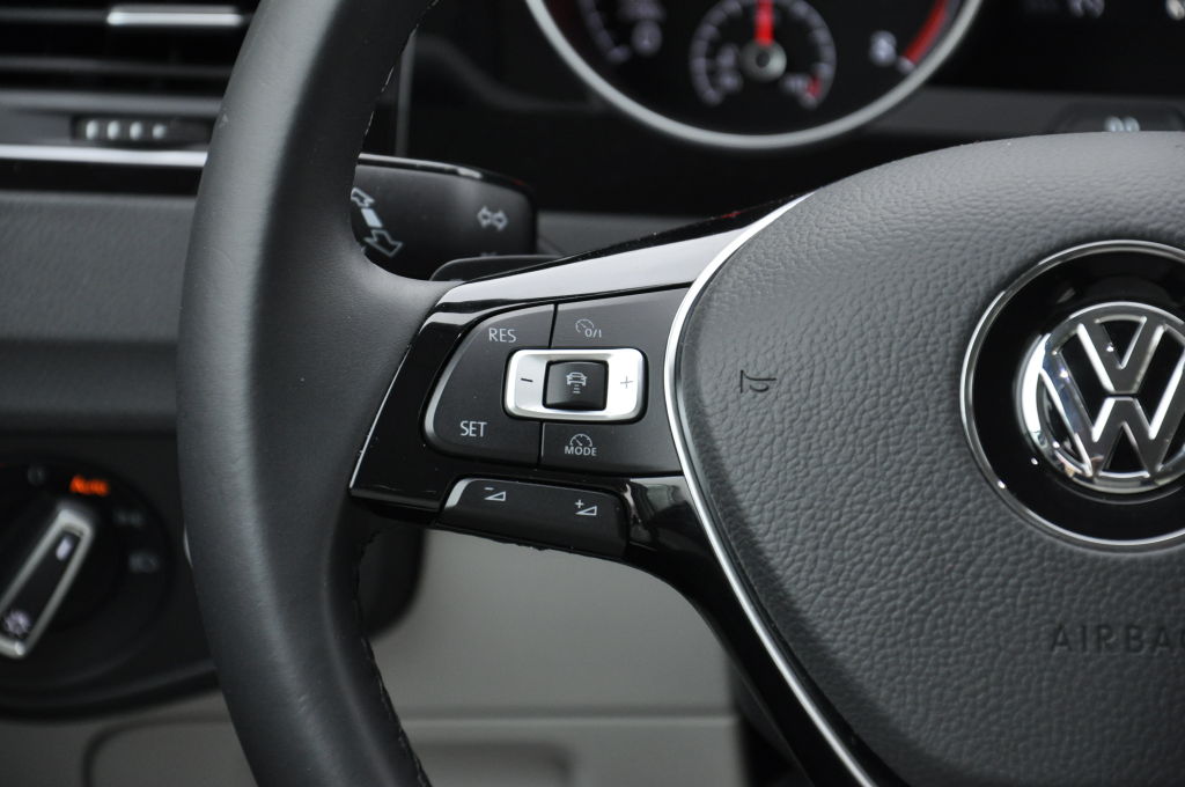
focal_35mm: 158
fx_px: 5178
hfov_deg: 13.1
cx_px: 592
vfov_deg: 8.7
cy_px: 394
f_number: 5.6
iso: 800
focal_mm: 105
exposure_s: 1/40
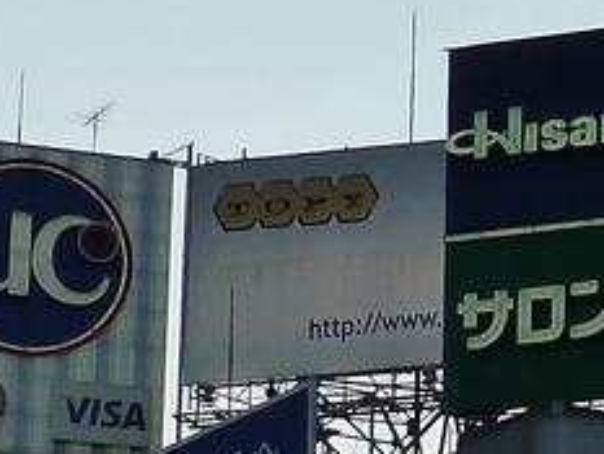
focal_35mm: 220
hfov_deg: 8.8
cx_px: 936
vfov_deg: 6.7
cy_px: 420
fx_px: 3841
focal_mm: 5.3
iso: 125
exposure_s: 1/320
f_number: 4
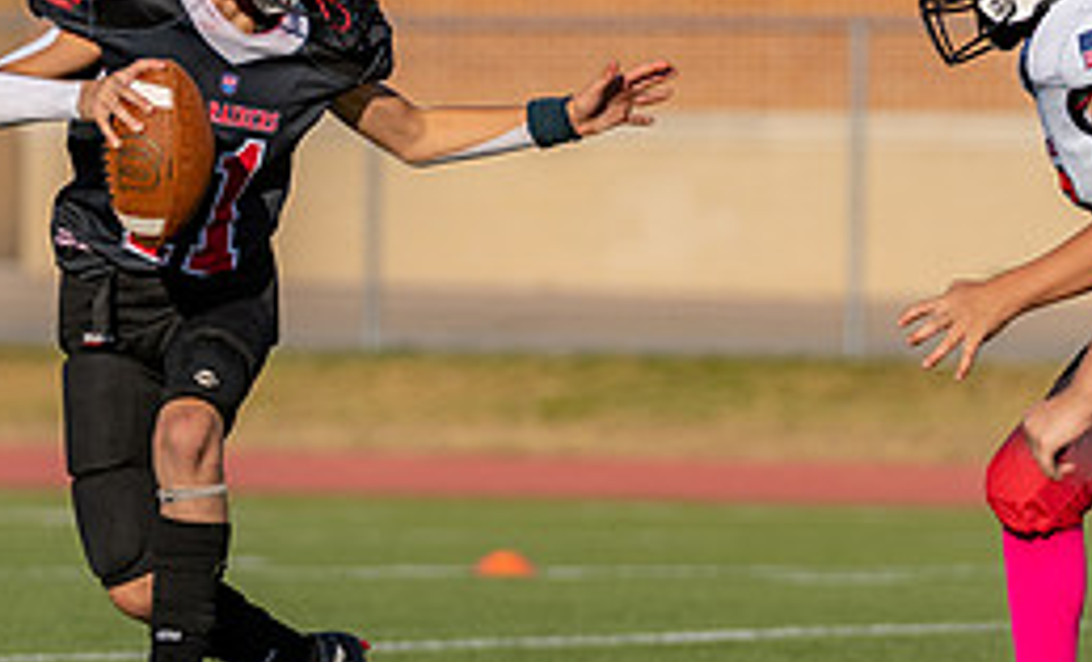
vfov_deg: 2.5
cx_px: 572
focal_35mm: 507
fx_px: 14962
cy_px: 241
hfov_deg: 4.2
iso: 100
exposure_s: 1/1600
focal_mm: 147
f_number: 3.5
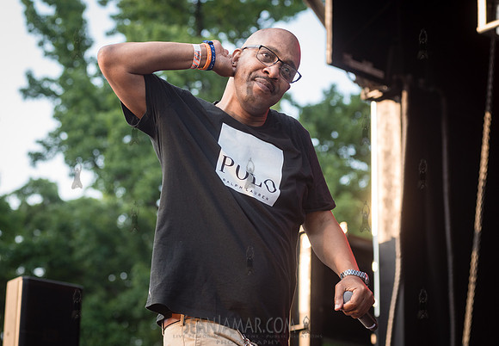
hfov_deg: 20.2
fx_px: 1401
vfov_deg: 14.1
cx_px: 231
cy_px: 171
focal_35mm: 100
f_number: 4.5
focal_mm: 86
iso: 500
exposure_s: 1/400
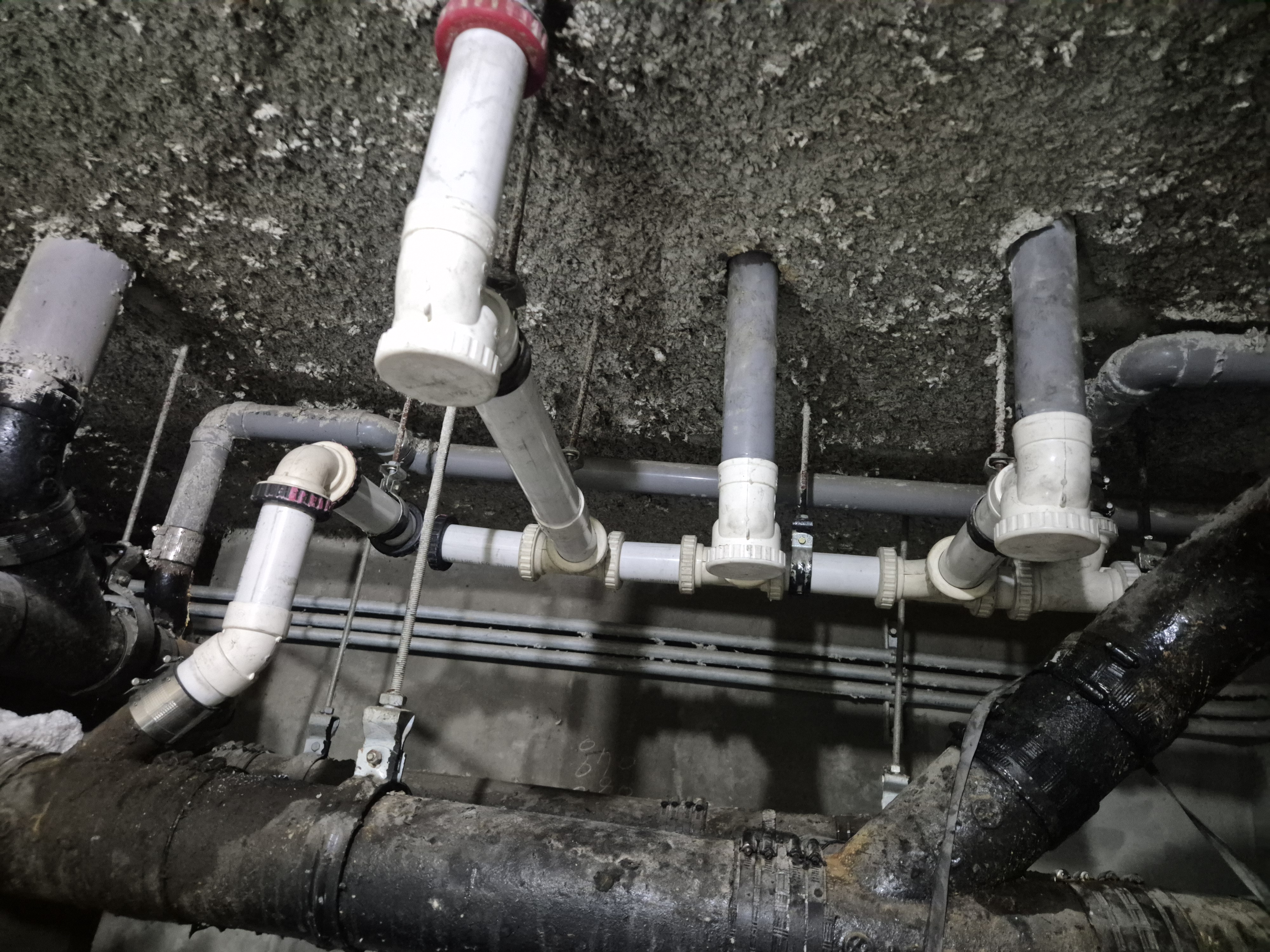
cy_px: 476
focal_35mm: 23
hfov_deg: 73.9
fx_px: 844
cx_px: 635
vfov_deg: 58.9
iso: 2000
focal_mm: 5.4
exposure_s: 1/60
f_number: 1.8
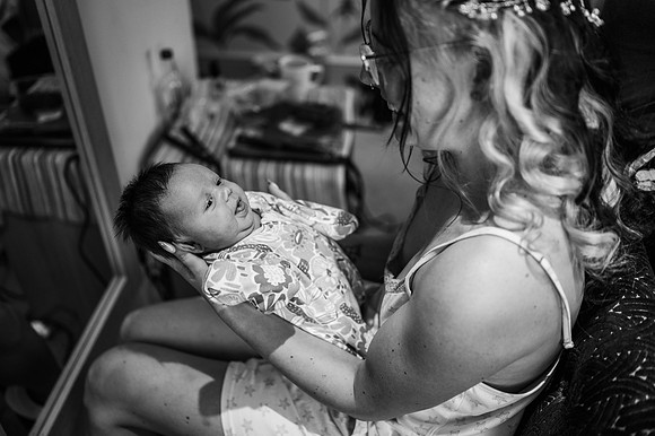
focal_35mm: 35
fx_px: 636
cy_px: 218
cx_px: 328
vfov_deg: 37.8
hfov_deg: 54.5
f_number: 1.8
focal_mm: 35
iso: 400
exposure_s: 1/200
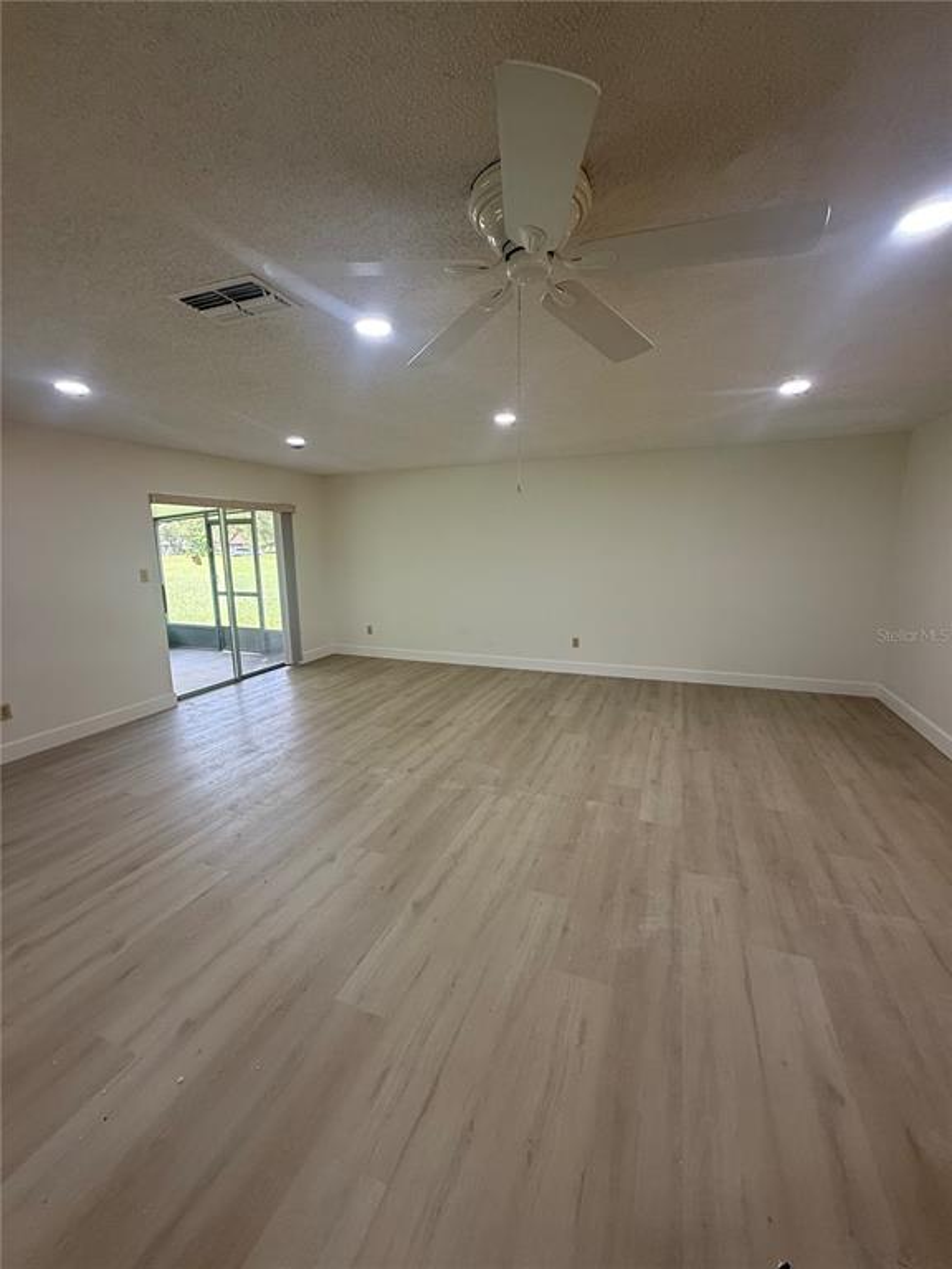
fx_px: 513
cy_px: 634
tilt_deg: -9.6
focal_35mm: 14
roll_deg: +0.6
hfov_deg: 85.7
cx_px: 476
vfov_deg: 102.1
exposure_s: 1/99
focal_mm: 2.22
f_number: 2.2
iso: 160
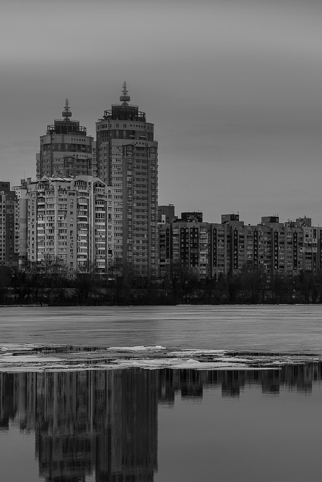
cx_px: 212
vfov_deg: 18.2
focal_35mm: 112
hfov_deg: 12.2
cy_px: 261
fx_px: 1500
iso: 64
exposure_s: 1/8
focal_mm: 70
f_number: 6.3
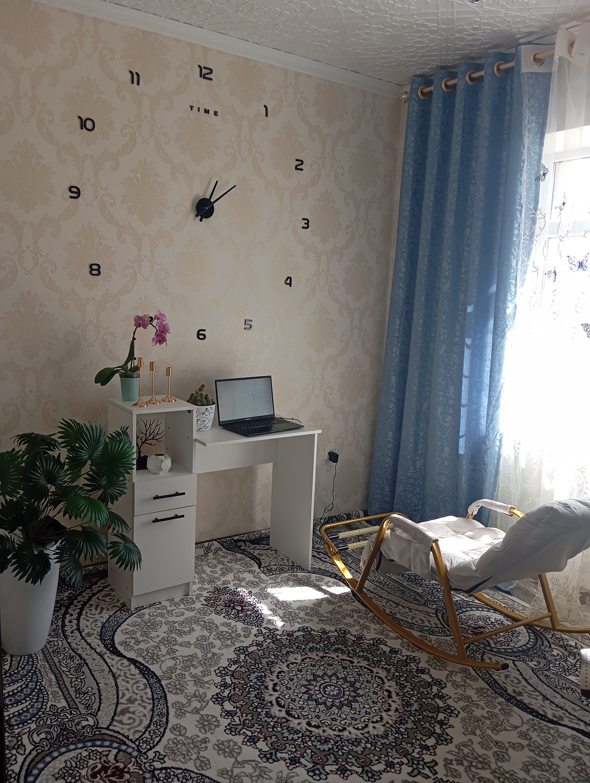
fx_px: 635
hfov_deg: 49.9
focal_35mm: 28
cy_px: 392
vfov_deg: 63.4
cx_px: 295
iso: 250
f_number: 1.8
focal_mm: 4.22
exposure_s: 1/100
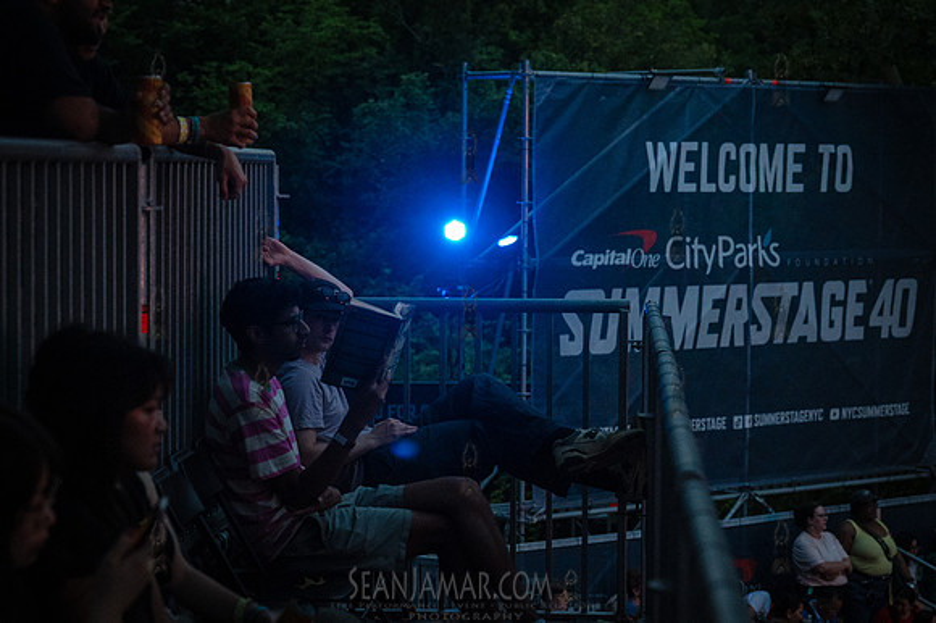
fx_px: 2482
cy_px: 339
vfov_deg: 14.3
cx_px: 425
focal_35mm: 96
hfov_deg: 21.3
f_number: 4.5
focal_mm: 77
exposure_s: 1/500
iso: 10000
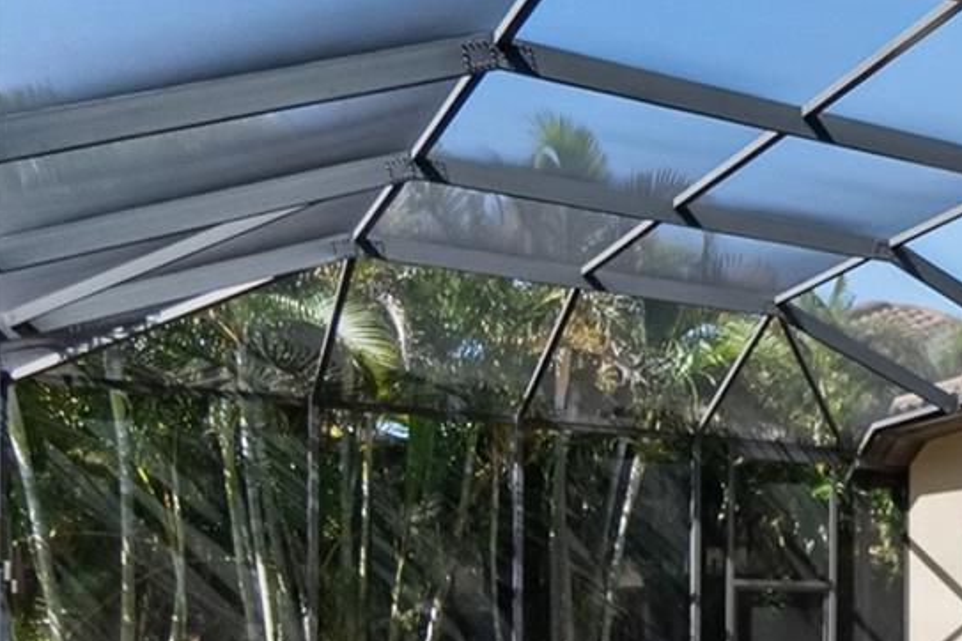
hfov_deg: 27.3
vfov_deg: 24.2
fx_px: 1416
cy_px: 660
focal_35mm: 53
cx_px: 1410
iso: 1250
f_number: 4
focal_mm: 12
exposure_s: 1/2000
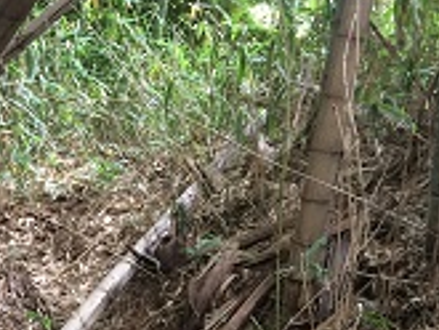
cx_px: -136
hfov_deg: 20.3
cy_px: 257
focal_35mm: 88
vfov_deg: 16.7
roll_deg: -0.3
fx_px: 1117
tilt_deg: -23.3
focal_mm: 4.15
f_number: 2.2
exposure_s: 1/30
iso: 80
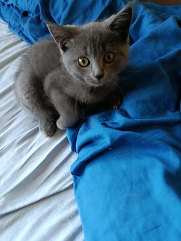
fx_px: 167
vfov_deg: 71.6
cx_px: 90
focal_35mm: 24
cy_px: 120
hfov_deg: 56.8
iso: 872
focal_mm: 5.24
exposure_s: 1/50
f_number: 1.7
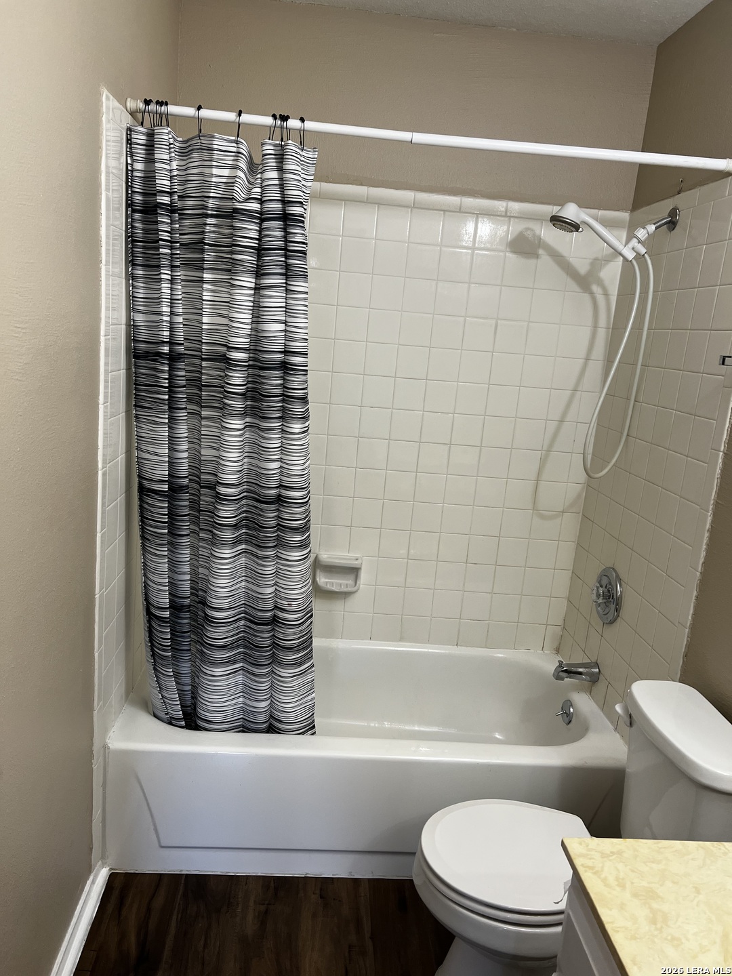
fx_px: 733
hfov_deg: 53.1
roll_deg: -4.2
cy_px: 488
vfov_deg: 67.3
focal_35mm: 26
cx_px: 366
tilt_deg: -11.2
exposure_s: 1/120
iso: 125
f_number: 1.5
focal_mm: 5.7
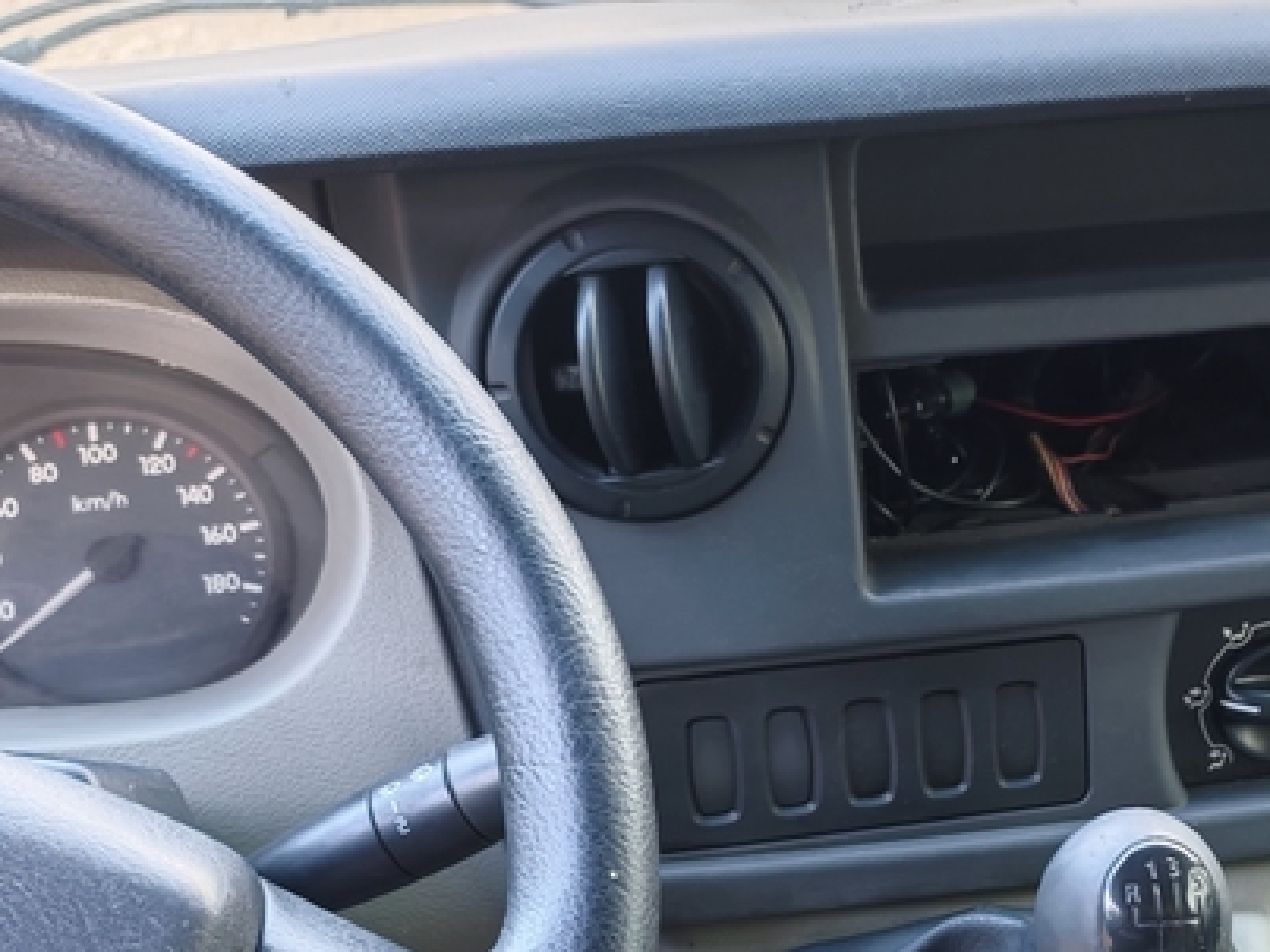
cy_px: 823
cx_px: 1117
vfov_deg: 22.1
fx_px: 2384
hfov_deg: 28.8
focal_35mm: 65
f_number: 2
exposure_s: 1/60.1
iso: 500
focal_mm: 8.72
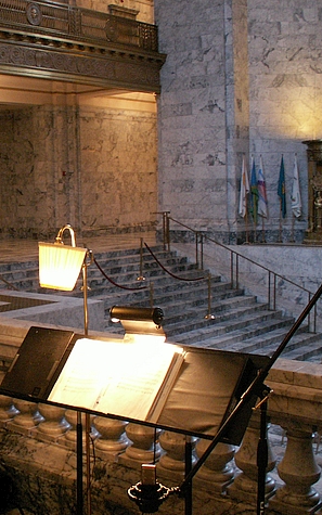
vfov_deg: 40.3
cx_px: 11
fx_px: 702
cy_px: 258
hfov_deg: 24.8
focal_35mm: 50
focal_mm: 5.86
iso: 160
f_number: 2.8
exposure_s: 1/4
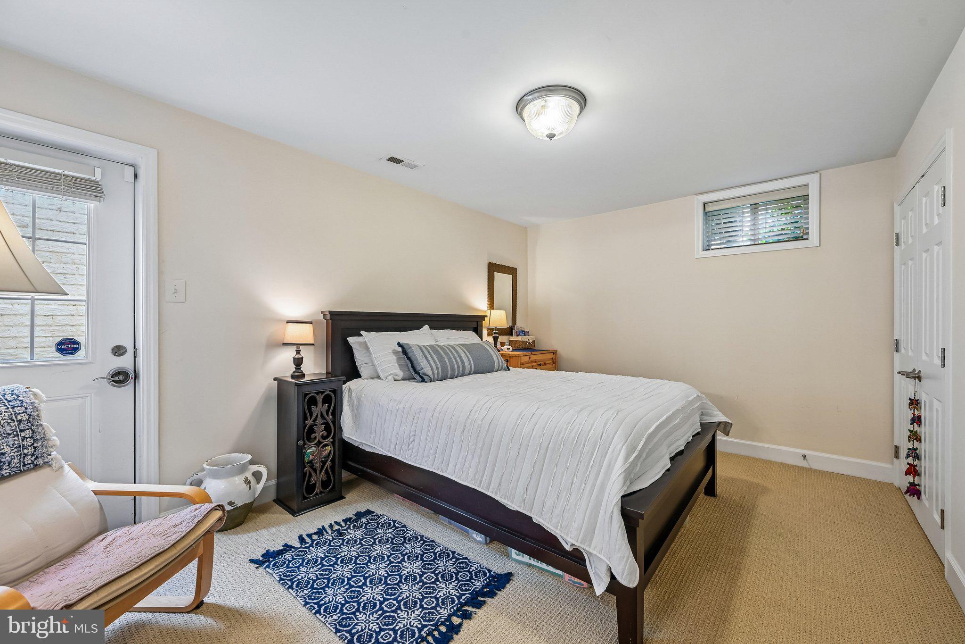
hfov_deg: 104.3
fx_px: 375
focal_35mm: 14
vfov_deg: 81.2
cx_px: 482
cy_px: 322
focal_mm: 14
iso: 400
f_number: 8
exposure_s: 1/15
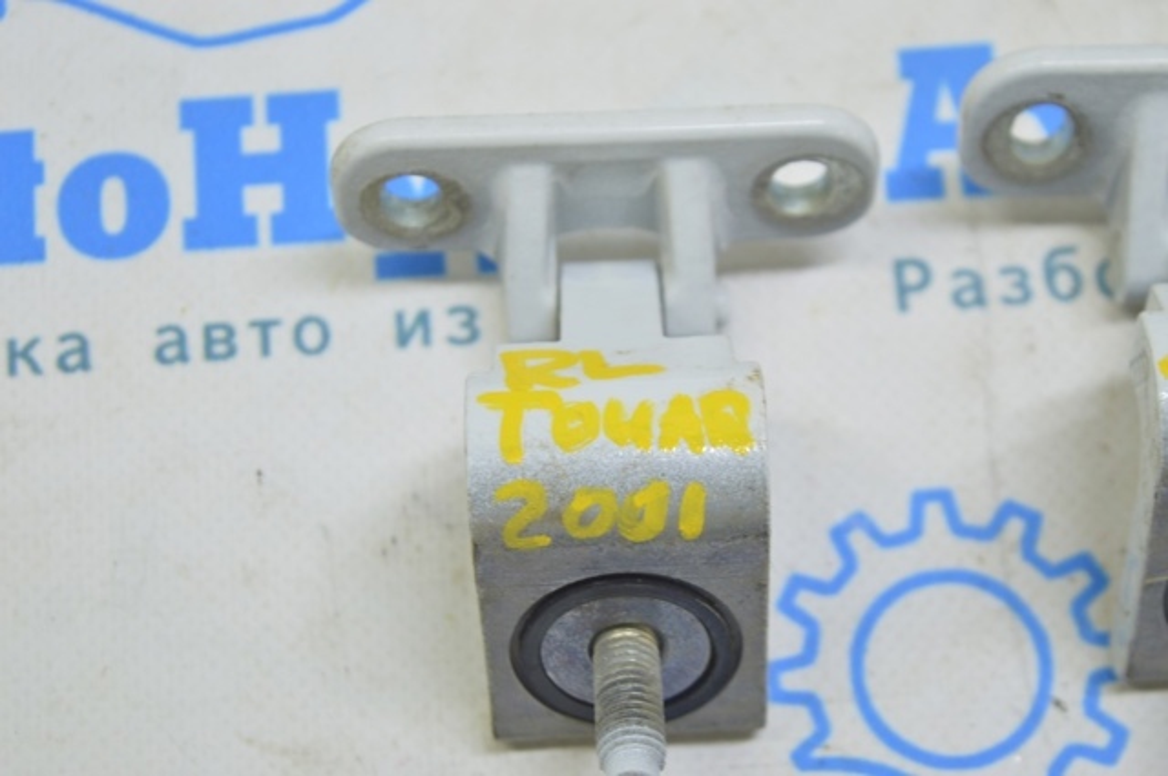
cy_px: 388
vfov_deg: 16.5
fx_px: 2673
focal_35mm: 82
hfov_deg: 24.6
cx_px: 584
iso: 400
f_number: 5.6
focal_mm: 55
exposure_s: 1/20
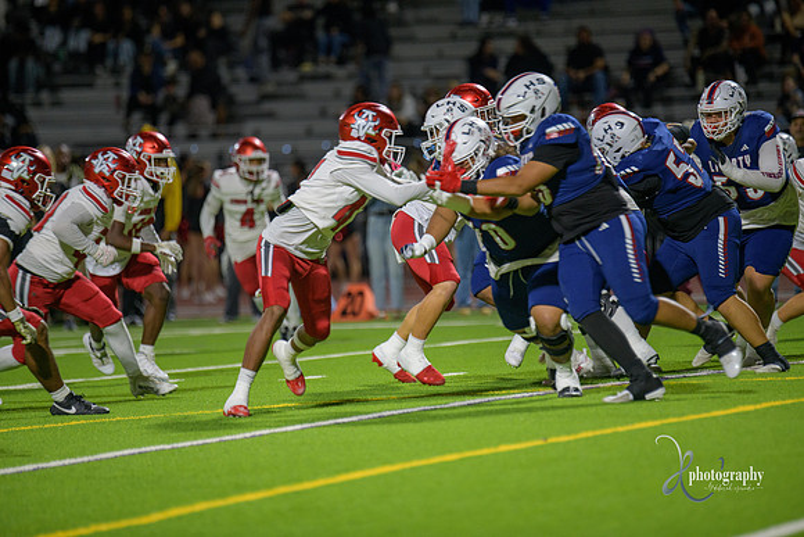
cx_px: 402
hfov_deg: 6.9
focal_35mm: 300
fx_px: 6701
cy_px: 268
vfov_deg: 4.6
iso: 1250
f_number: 2.8
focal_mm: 300
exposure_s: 1/250
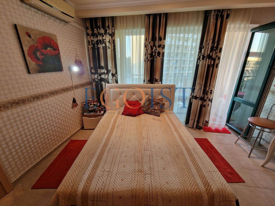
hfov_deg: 106.2
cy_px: 103
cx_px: 138
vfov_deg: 89.9
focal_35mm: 13
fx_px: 103
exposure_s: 1/50
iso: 160
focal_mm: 2.2
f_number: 2.2
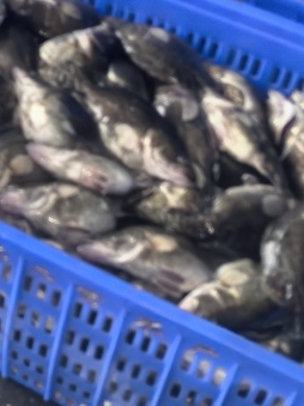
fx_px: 996
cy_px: -153
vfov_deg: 20.6
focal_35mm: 85
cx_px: -140
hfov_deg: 16.0
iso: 250
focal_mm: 6.98
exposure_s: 1/99.7
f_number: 1.4
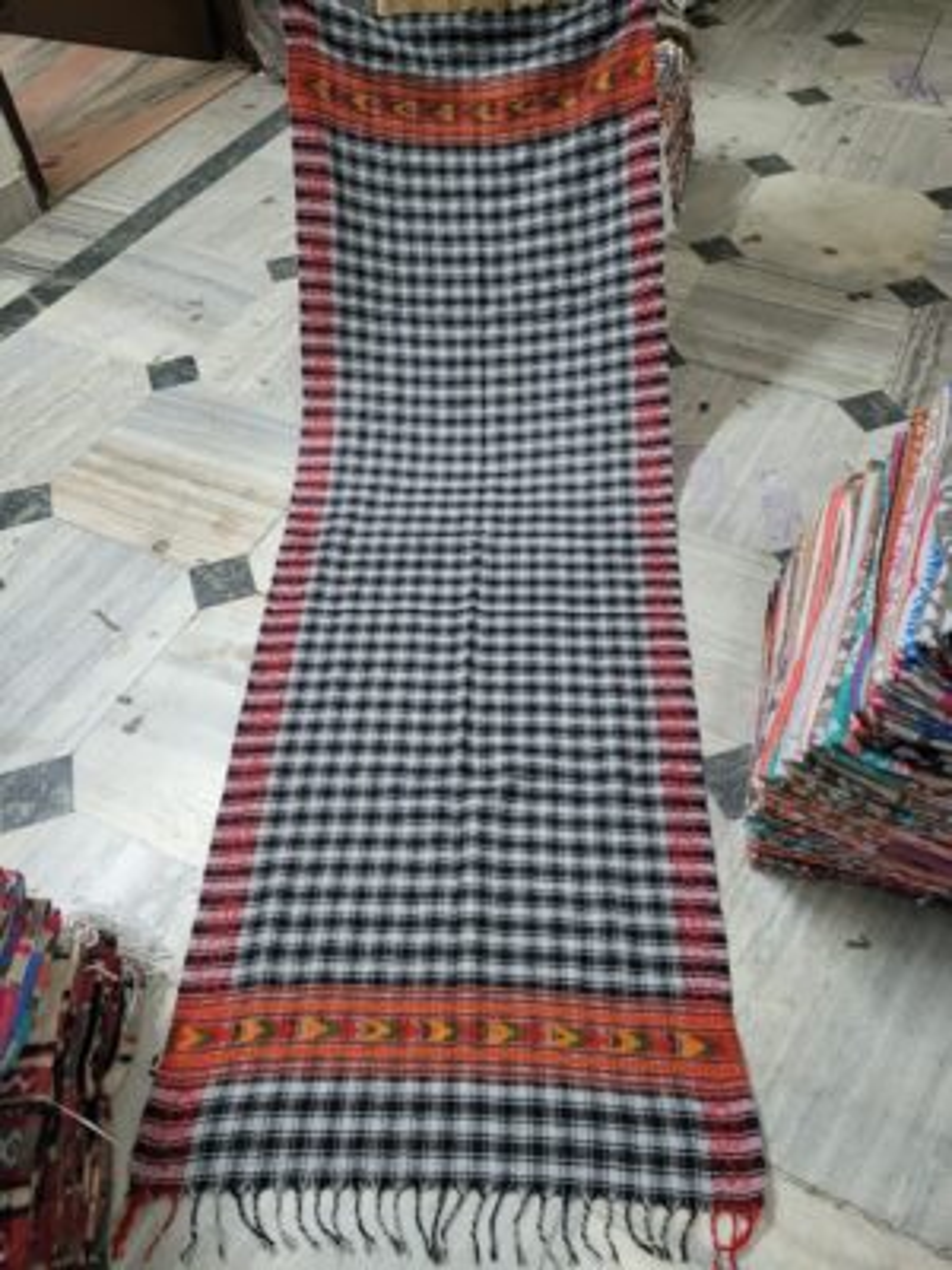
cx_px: 476
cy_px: 635
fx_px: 953
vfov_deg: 67.3
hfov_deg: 53.1
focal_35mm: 26
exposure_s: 1/50
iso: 640
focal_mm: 5.4
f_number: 1.8
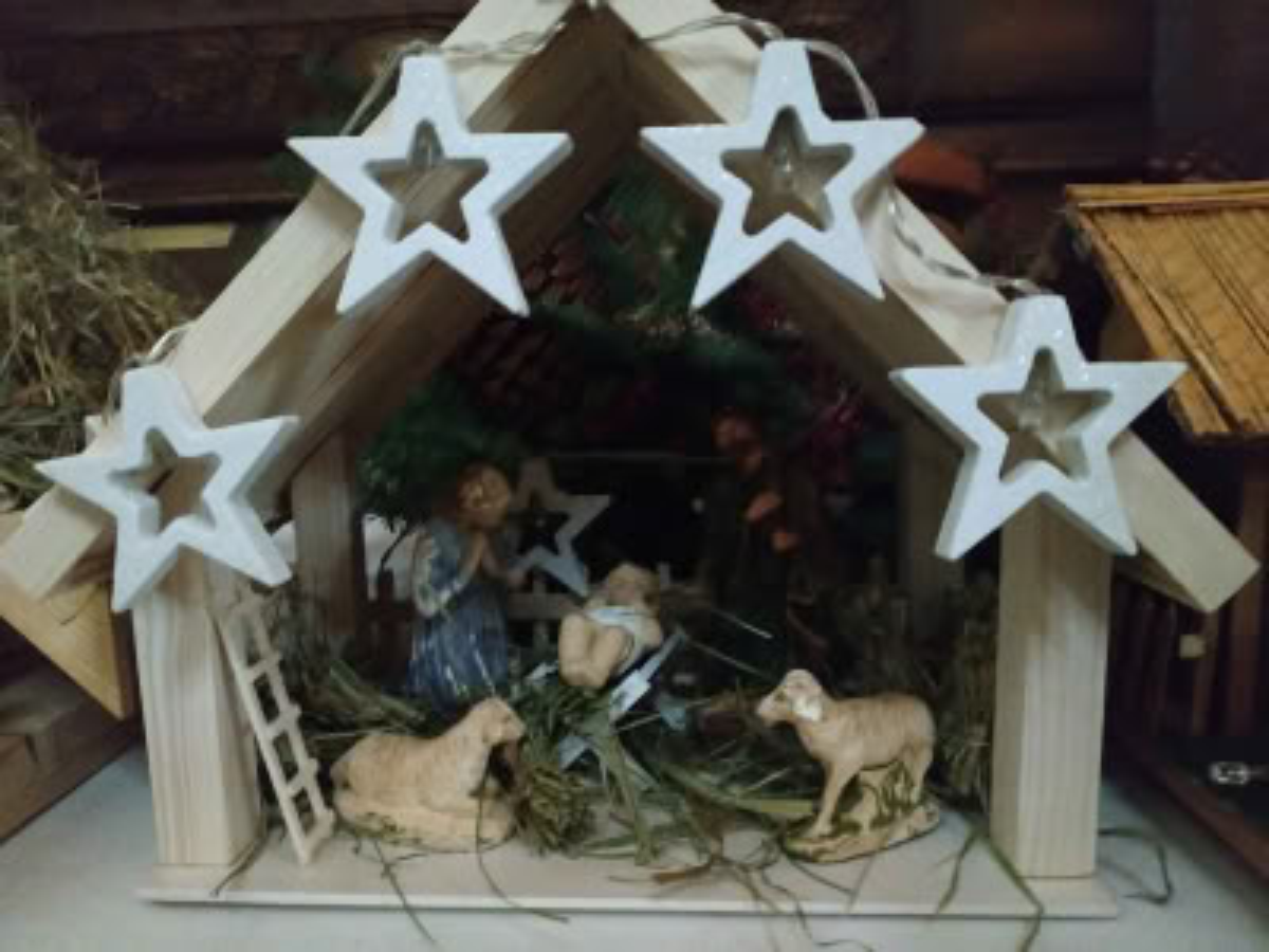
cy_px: 476
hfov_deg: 71.6
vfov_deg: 56.8
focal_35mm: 24
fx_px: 880
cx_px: 634
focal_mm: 3.94
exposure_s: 1/14
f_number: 1.9
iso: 6400
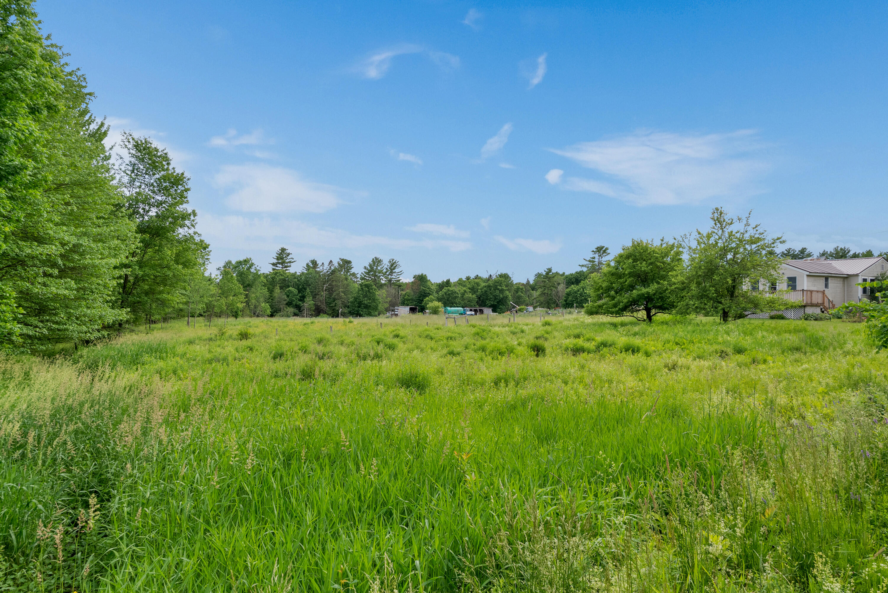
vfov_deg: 59.5
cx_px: 444
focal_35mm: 21
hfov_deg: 81.2
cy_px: 296
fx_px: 518
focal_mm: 21
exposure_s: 1/1000
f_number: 7.1
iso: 320
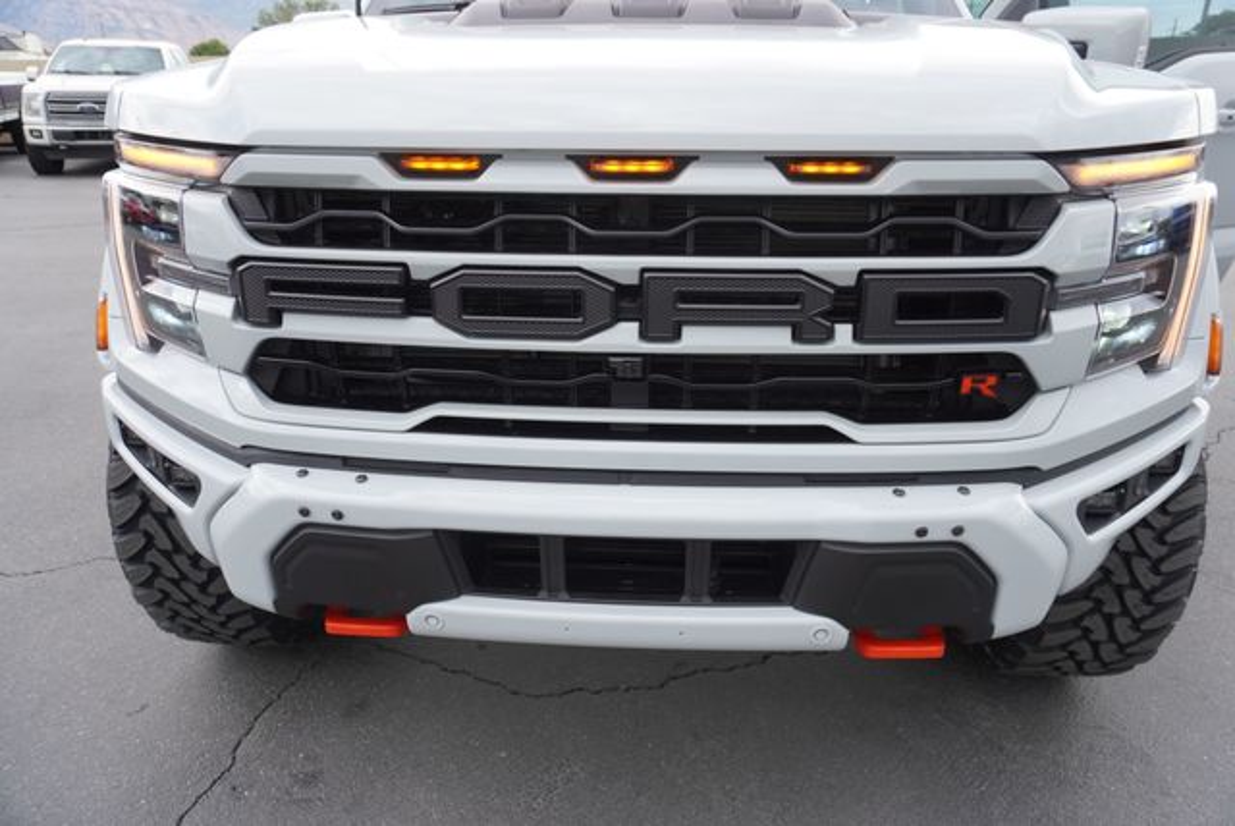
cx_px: 618
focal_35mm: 24
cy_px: 413
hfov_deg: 73.7
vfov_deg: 53.2
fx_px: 824
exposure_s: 1/80
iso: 100
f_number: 4.5
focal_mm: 16
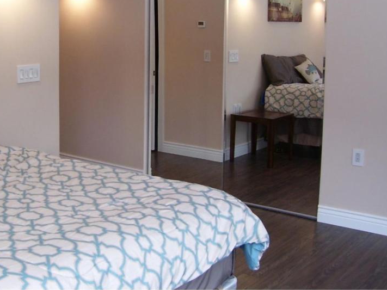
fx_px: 548
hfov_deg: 38.6
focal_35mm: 49
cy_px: 82
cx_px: 142
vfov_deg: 29.3
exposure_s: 1/45
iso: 80
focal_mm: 5.6
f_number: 2.7
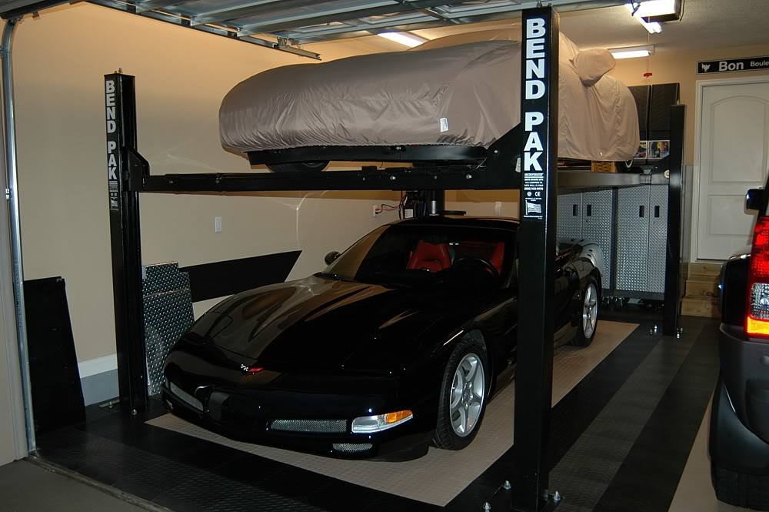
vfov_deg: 41.6
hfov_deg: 59.5
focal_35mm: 32
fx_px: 672
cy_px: 256
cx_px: 384
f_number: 3.8
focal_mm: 21
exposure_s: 1/60
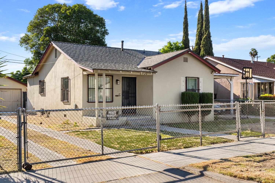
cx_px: 138
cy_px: 92
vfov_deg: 37.2
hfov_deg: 53.5
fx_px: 273
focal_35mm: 36
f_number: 8
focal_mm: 23.8
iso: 100
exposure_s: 1/160
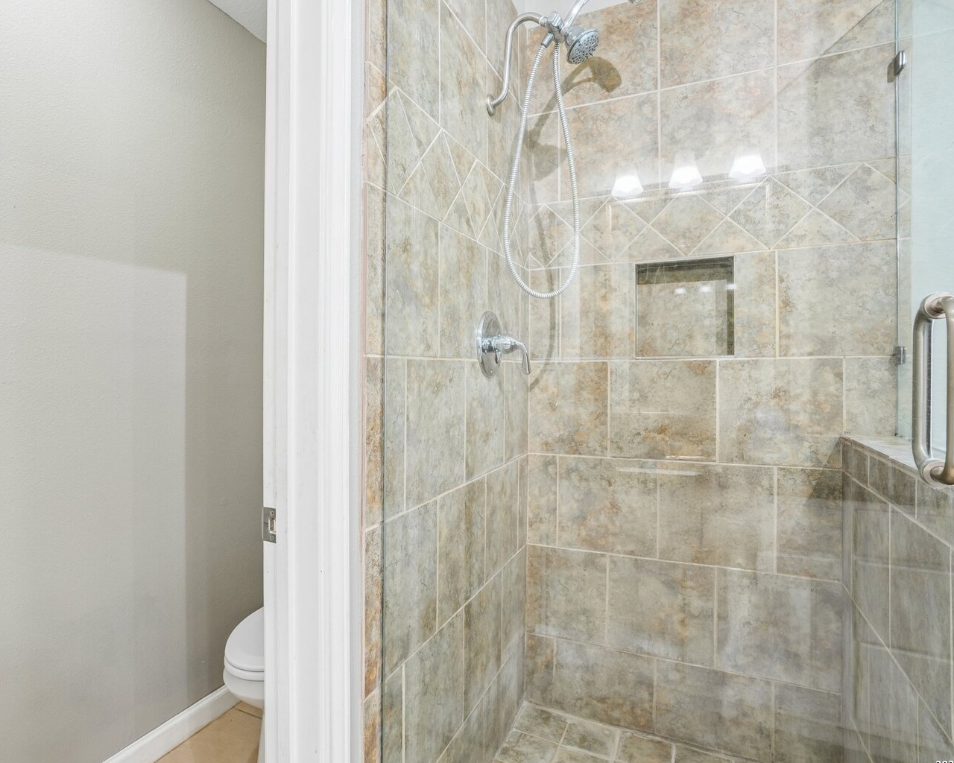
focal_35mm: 19
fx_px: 536
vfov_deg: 70.8
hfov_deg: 82.8
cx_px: 411
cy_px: 368
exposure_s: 1/10
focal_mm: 16
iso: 400
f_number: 8
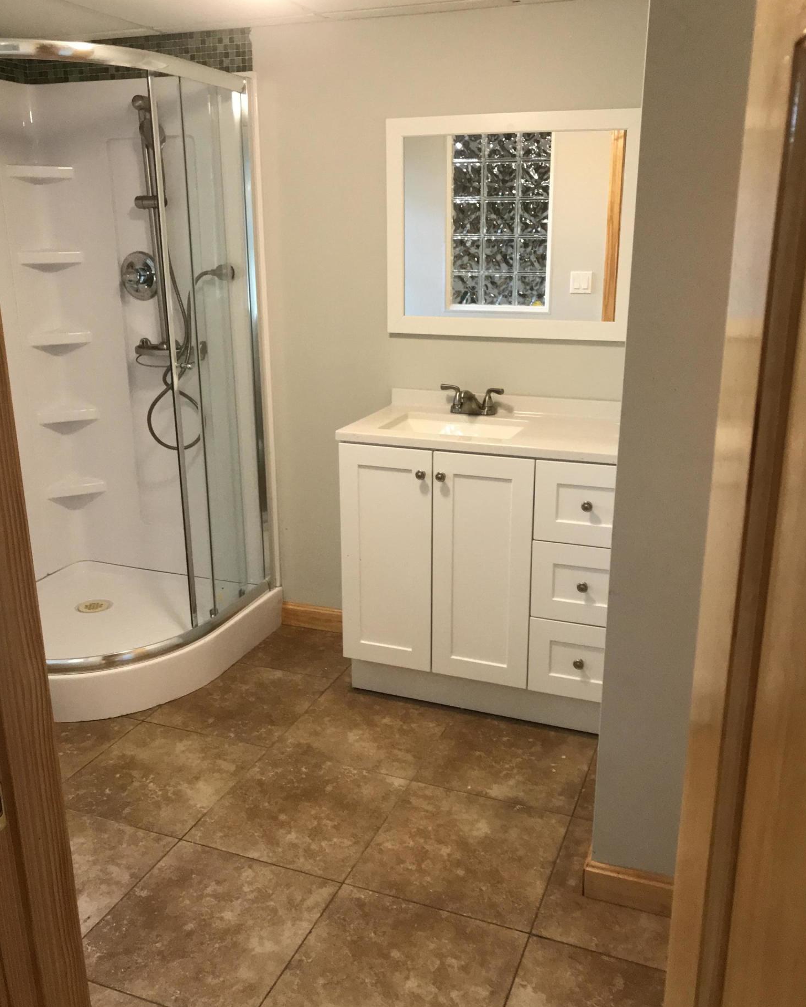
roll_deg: -0.6
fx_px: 894
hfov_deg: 48.5
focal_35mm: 30
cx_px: 414
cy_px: 513
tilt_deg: -16.0
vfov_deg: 58.8
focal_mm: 3.99
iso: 125
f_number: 1.8
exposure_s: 1/30
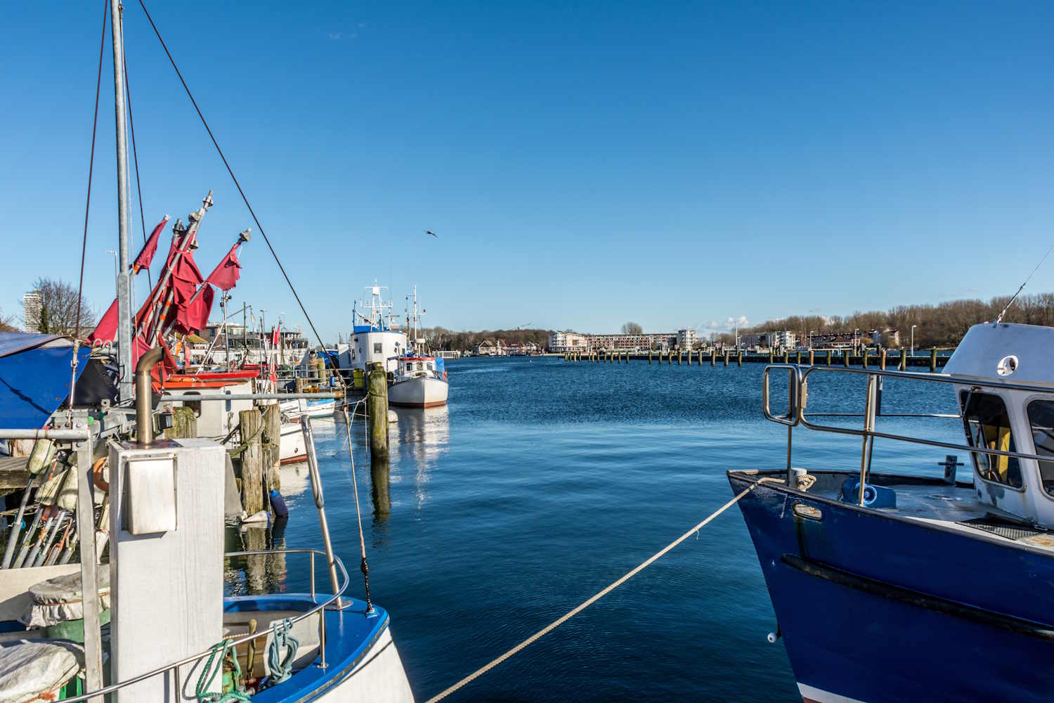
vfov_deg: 47.9
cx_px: 527
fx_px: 790
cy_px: 352
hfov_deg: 67.4
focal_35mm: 27
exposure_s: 1/500
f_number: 9
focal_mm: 18
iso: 100
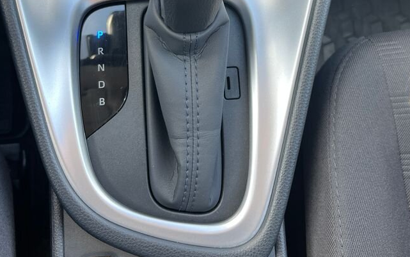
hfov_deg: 45.3
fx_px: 492
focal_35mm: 44
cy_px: 15
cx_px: 209
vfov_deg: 27.9
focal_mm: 5.1
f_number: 1.6
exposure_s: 1/121
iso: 80
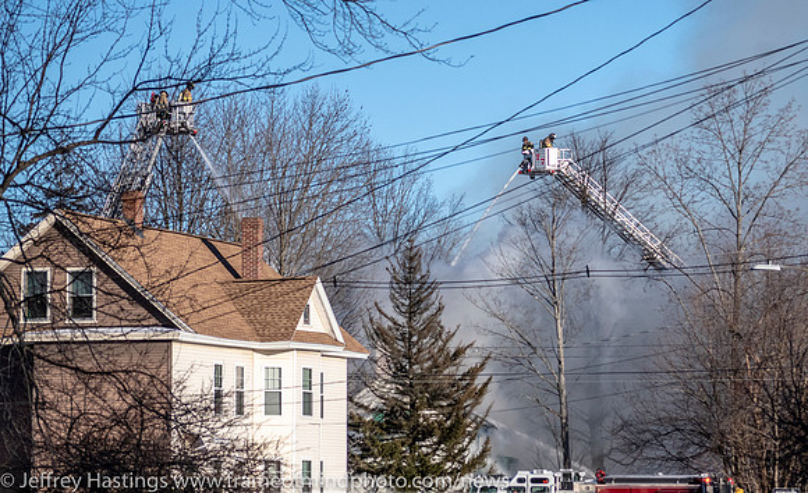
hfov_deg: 14.5
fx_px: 3183
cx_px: 430
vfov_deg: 8.9
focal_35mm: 145
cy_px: 154
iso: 1000
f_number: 5
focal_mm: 75
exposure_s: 1/5000
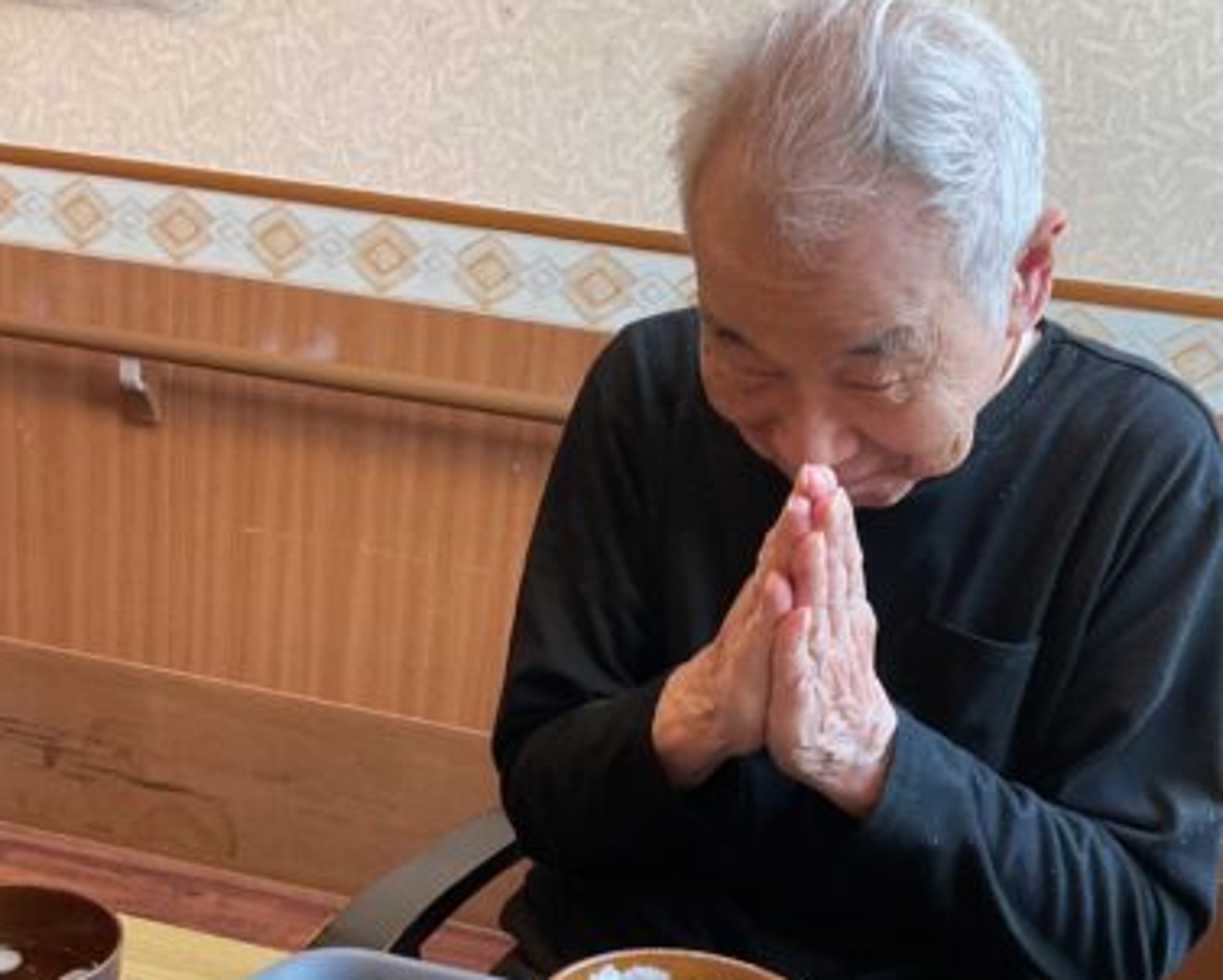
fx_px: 1630
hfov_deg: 41.1
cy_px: 701
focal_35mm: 45
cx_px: 587
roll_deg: -6.5
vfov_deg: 33.0
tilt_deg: -22.6
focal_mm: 3
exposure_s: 1/60
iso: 64
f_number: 1.8
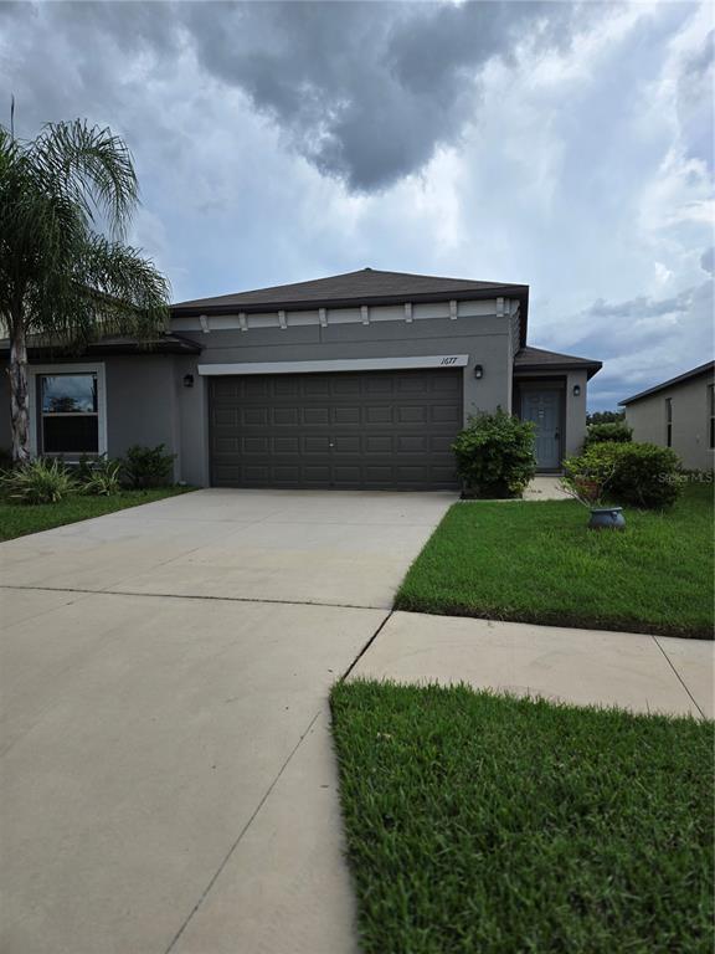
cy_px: 477
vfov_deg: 73.9
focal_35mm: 23
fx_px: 633
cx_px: 358
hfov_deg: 58.9
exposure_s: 1/2921
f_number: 1.8
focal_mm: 5.4
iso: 32
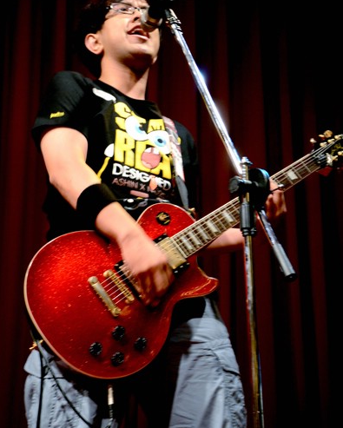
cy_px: 199
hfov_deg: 18.7
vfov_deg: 23.3
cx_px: 172
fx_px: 1040
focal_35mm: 82
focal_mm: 48
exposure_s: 1/60
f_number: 4.8
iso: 1600
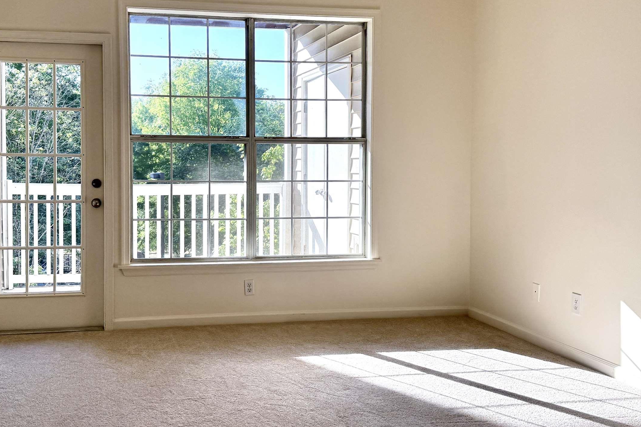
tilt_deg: -4.5
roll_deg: +0.3
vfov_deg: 36.9
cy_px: 215
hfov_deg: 53.1
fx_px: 641
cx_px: 301
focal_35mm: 36
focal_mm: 6.76
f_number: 1.78
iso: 80
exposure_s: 1/1818
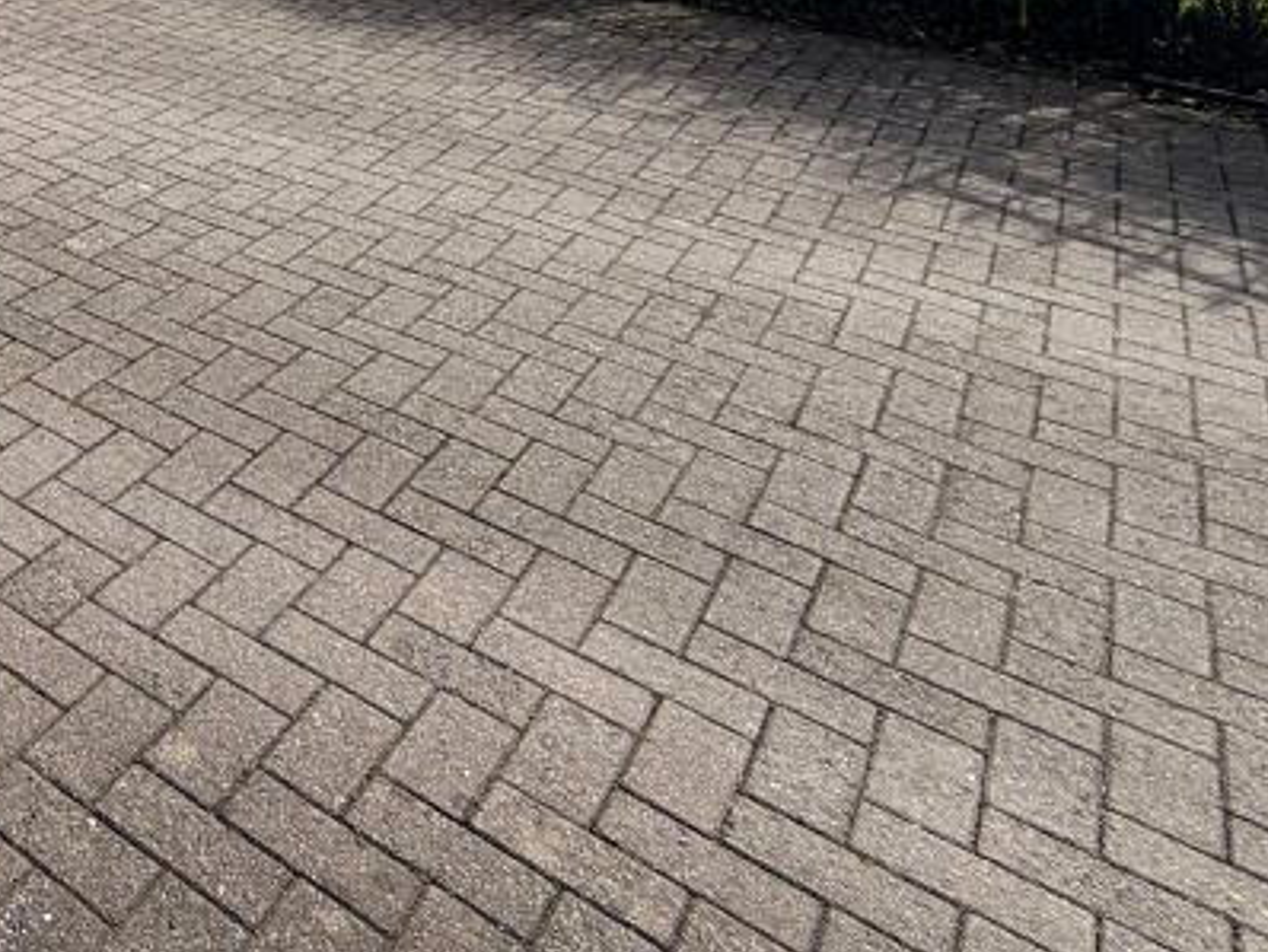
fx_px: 1319
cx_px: -198
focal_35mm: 36
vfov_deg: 32.2
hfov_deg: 39.5
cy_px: -217
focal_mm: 2.22
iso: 20
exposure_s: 1/1087
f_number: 2.2
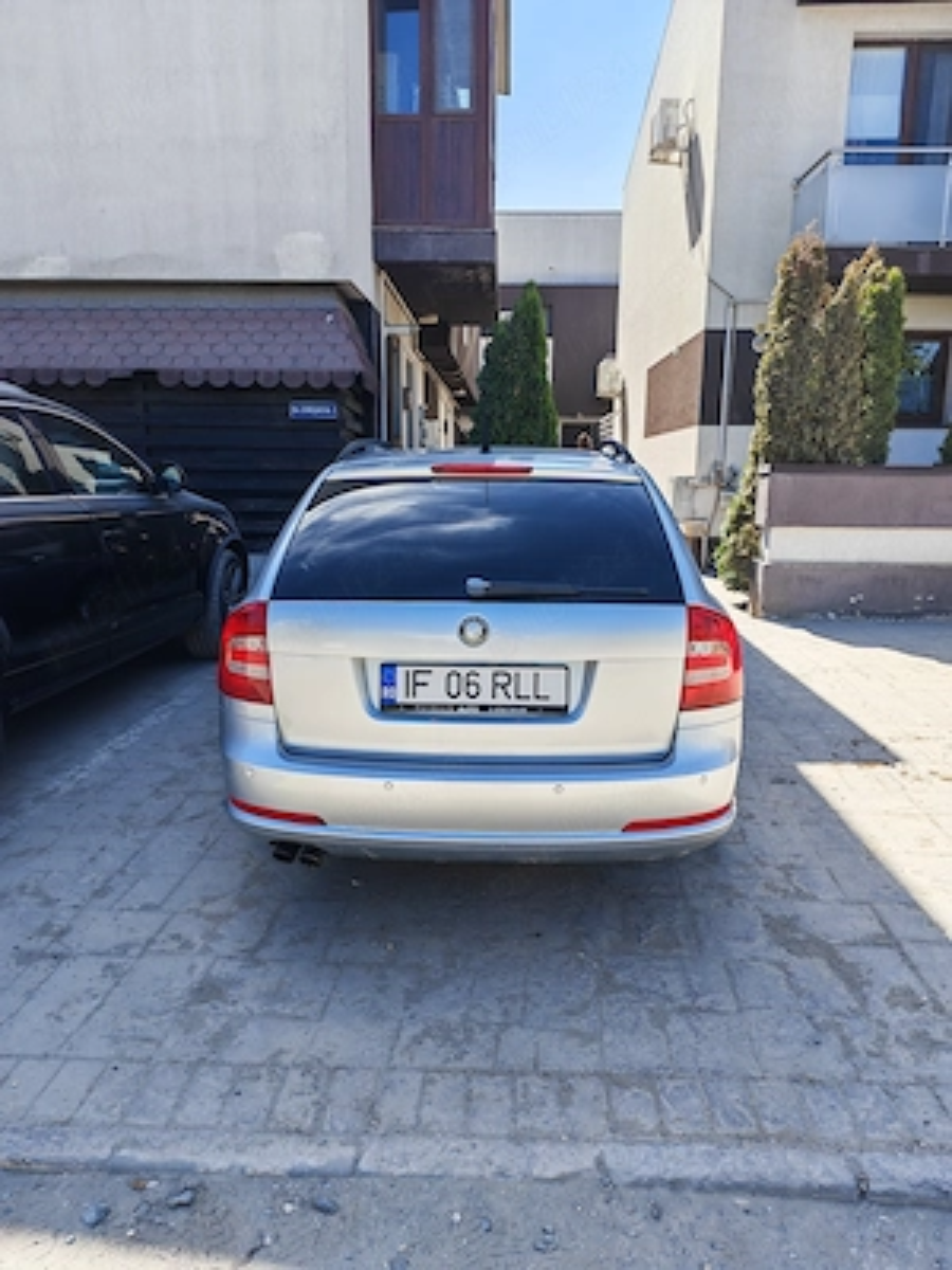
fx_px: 880
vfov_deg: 71.6
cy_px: 635
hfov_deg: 56.8
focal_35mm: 24
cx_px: 476
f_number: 1.9
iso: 50
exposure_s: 1/460
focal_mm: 6.12
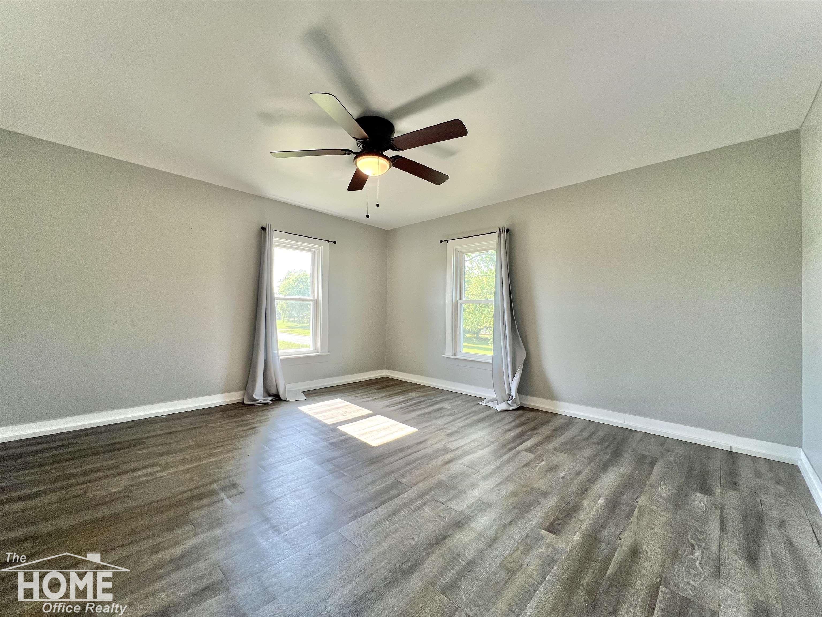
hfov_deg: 106.2
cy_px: 308
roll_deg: -0.7
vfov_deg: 89.9
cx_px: 411
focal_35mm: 13
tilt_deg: -0.3
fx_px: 309
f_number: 1.8
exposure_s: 1/120
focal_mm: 1.57
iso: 80
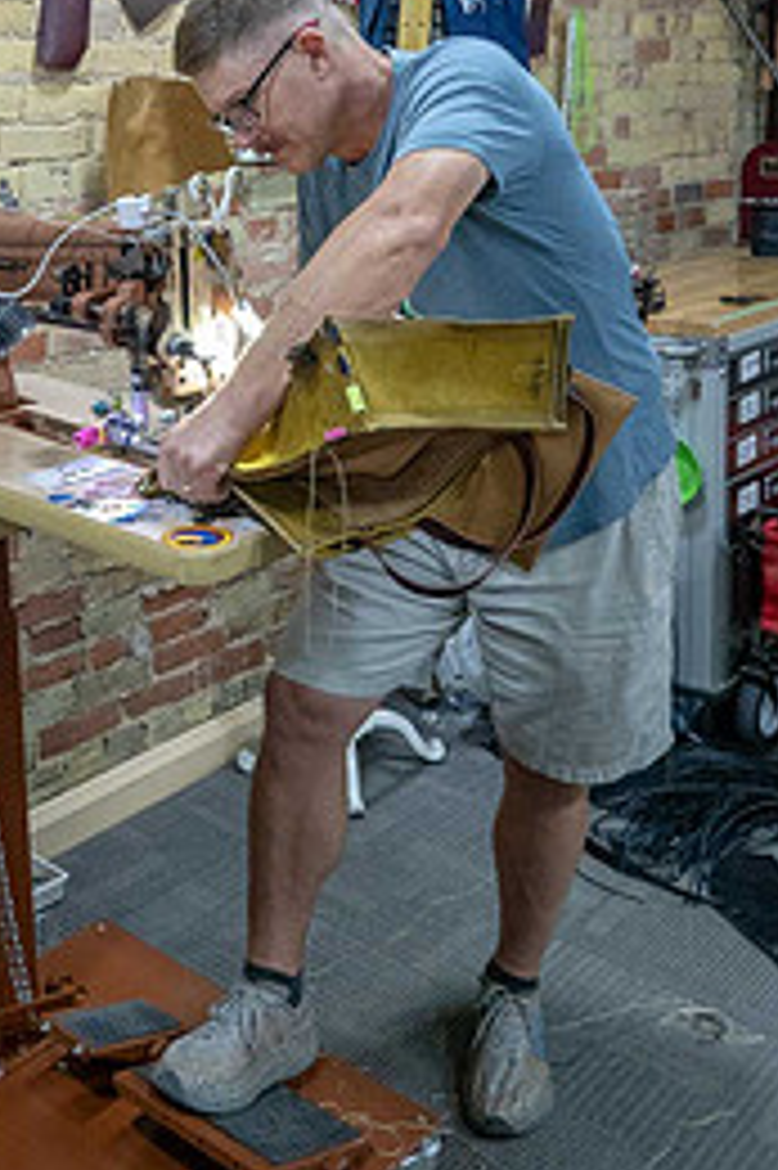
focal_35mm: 45
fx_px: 1461
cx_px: 207
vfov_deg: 41.6
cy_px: 225
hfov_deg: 29.4
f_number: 4.5
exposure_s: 1/60
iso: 800
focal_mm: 9.54
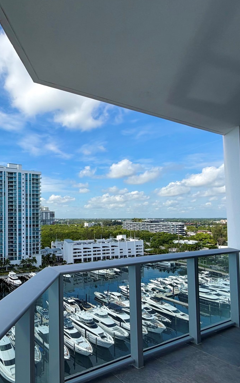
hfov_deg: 49.8
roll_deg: +0.7
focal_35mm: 22
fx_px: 230
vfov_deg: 79.5
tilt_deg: +1.8
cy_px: 209
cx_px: 30
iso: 20
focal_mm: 2.22
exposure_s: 1/970
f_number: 2.2
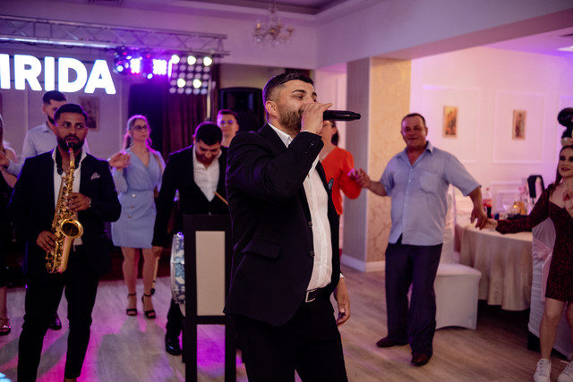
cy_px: 191
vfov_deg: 37.9
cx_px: 286
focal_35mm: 35
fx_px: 557
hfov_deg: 54.4
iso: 1000
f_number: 1.4
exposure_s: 1/200
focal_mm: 23
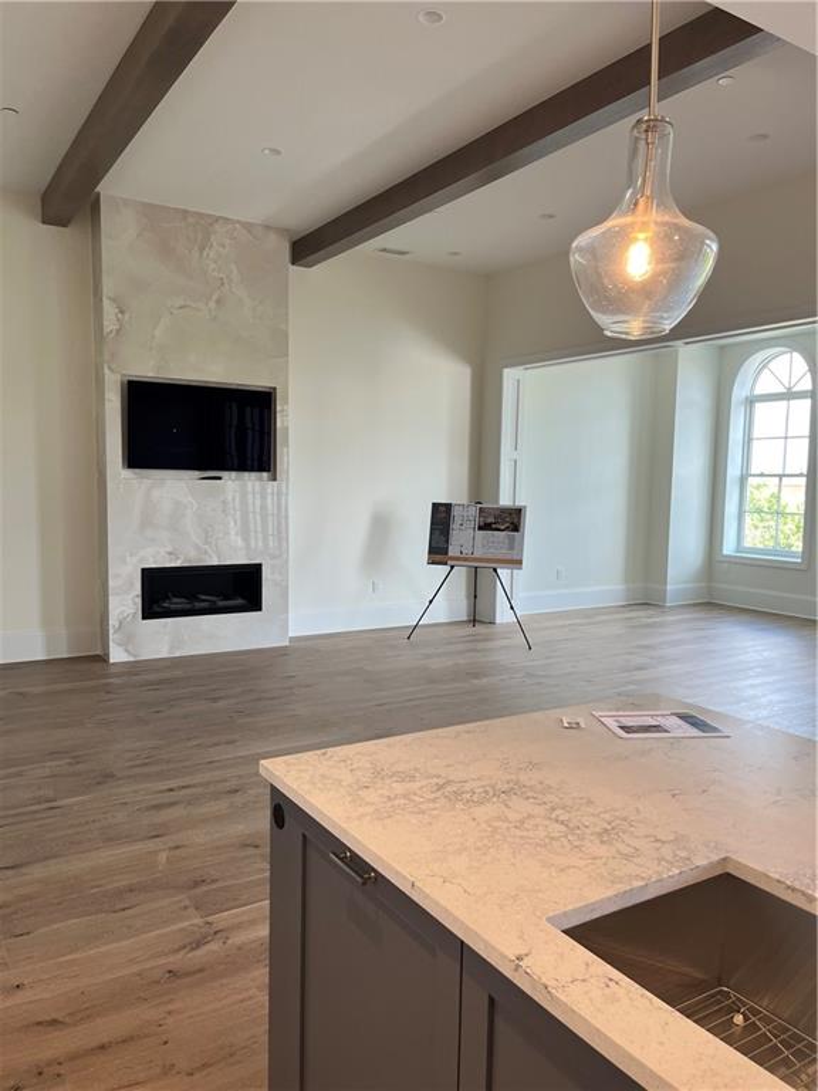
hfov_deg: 53.1
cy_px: 546
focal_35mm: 26
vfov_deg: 67.3
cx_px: 409
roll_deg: -0.8
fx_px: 819
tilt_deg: -4.6
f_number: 1.6
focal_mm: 5.1
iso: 80
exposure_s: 1/120
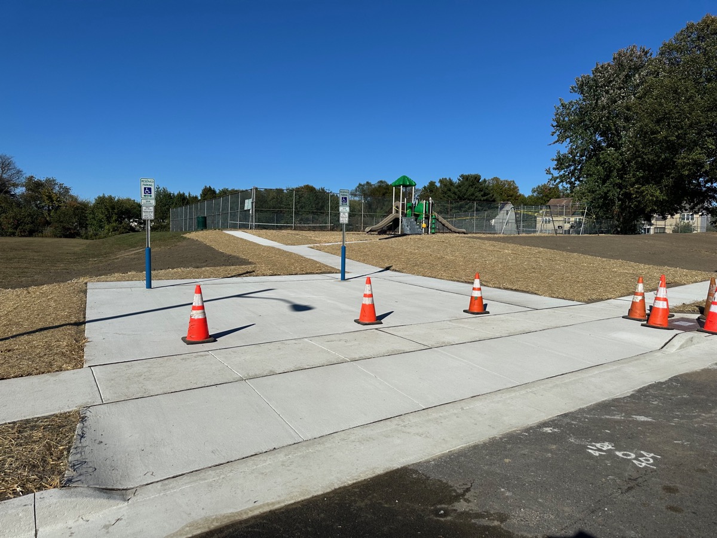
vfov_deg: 56.8
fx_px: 497
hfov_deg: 71.6
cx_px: 358
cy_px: 269
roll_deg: -0.9
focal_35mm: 24
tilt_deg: -3.0
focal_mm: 6.86
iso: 80
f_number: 1.78
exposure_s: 1/10753
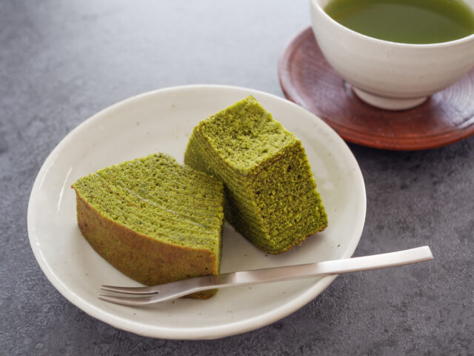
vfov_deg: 29.1
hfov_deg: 38.2
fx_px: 685
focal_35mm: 50
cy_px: 178
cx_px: 237
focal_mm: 25
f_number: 4
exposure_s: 1/5
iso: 200
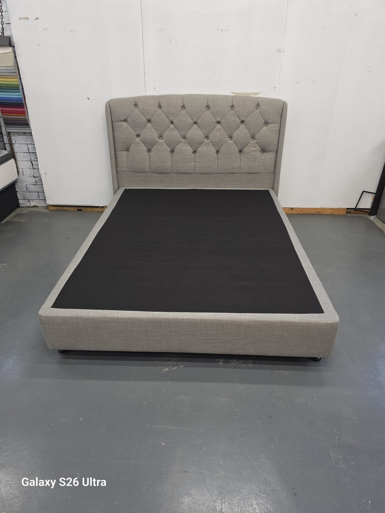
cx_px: 192
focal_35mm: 23
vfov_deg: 73.9
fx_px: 341
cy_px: 256
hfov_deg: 58.9
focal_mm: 6.5
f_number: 1.4
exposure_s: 1/100
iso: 100
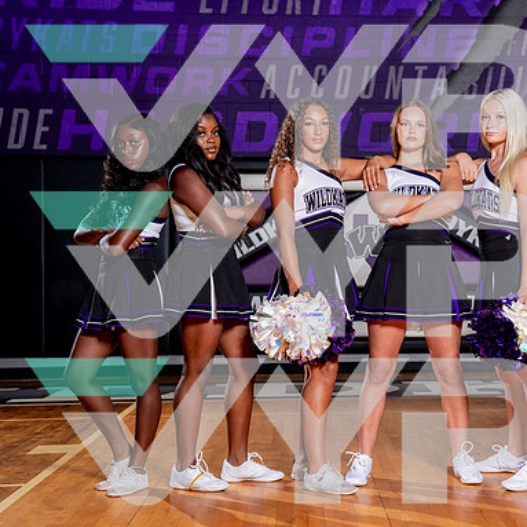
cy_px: 265
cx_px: 380
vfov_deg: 25.7
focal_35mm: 67
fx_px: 1154
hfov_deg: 25.5
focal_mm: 51
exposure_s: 1/250
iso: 100
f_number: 4
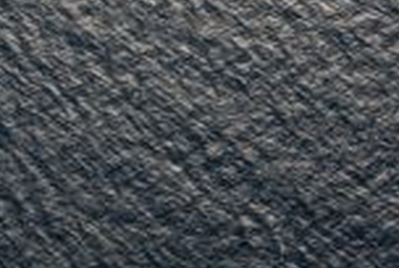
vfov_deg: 5.4
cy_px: -63
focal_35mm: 256
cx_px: -226
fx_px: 2843
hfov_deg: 7.9
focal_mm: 78
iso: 100
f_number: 7.1
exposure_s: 1/320
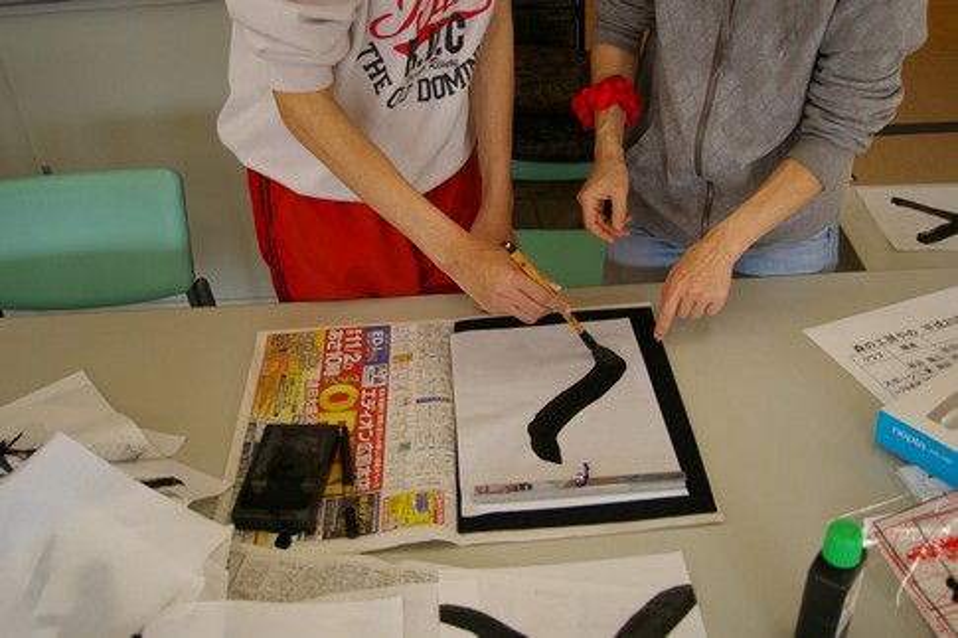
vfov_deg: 38.3
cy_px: 319
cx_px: 479
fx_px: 918
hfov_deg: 55.1
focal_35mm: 34
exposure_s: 1/60
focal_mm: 23
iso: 200
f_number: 4.5
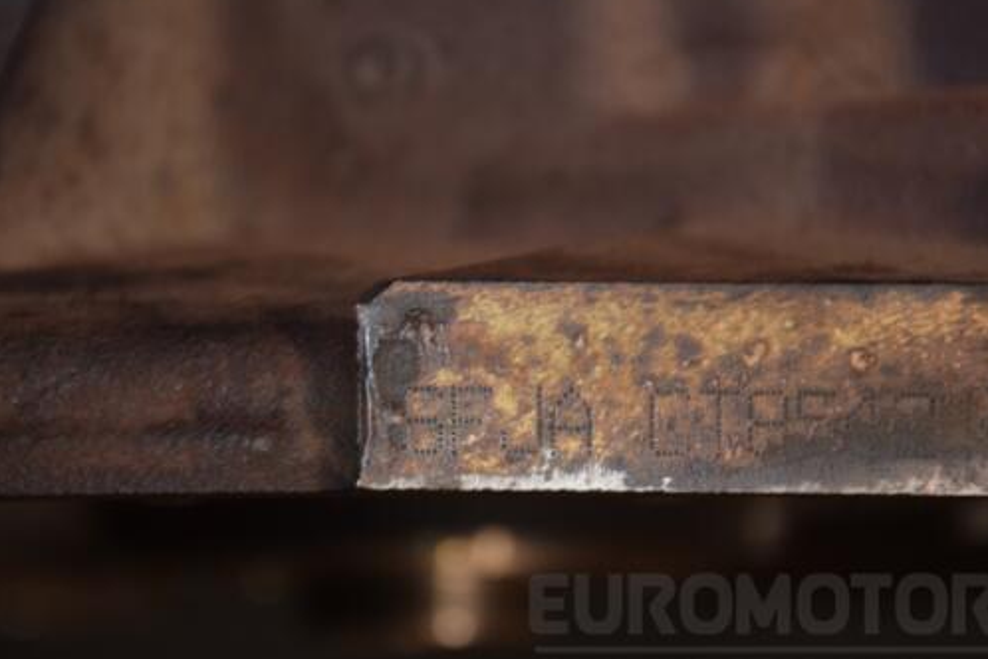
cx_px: 492
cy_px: 339
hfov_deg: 10.8
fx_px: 5203
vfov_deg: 7.2
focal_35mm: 190
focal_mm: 105
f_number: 5.6
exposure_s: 1/60
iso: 800
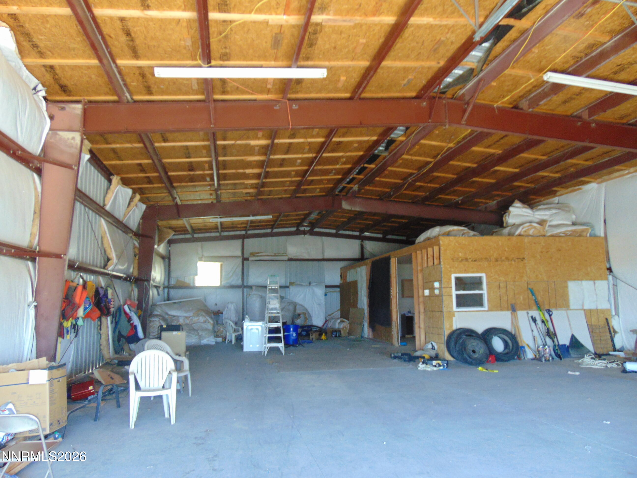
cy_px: 239
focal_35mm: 25
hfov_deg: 69.4
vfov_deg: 54.9
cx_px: 318
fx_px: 460
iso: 200
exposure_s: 1/30
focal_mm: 4.5
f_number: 3
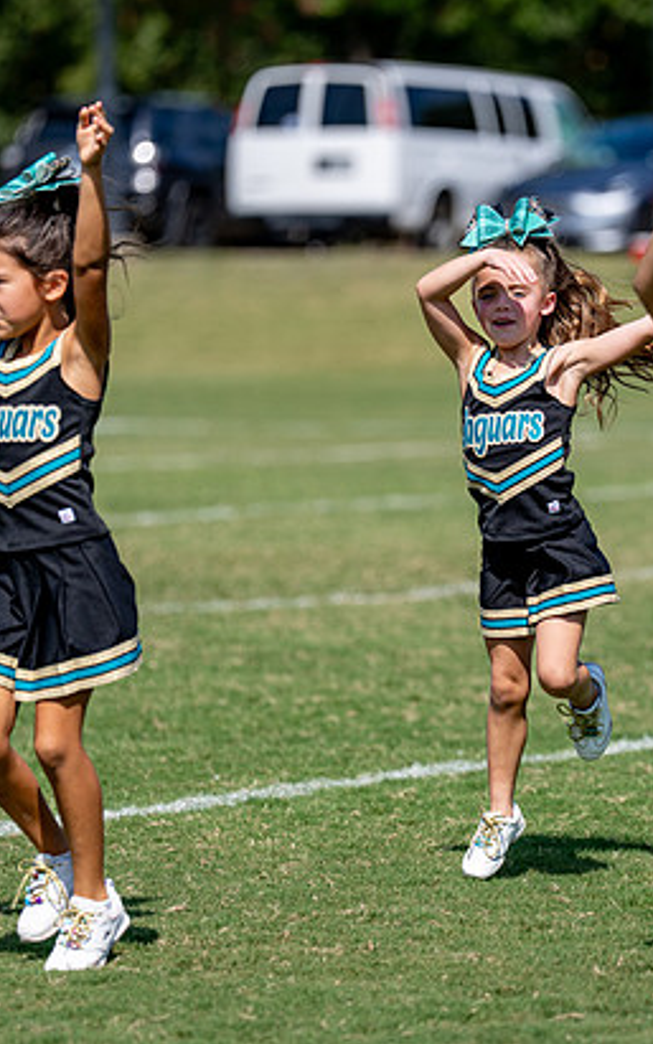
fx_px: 7543
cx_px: 528
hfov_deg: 5.0
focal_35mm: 265
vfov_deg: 7.9
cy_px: 527
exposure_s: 1/2500
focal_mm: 157
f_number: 2.8
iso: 100
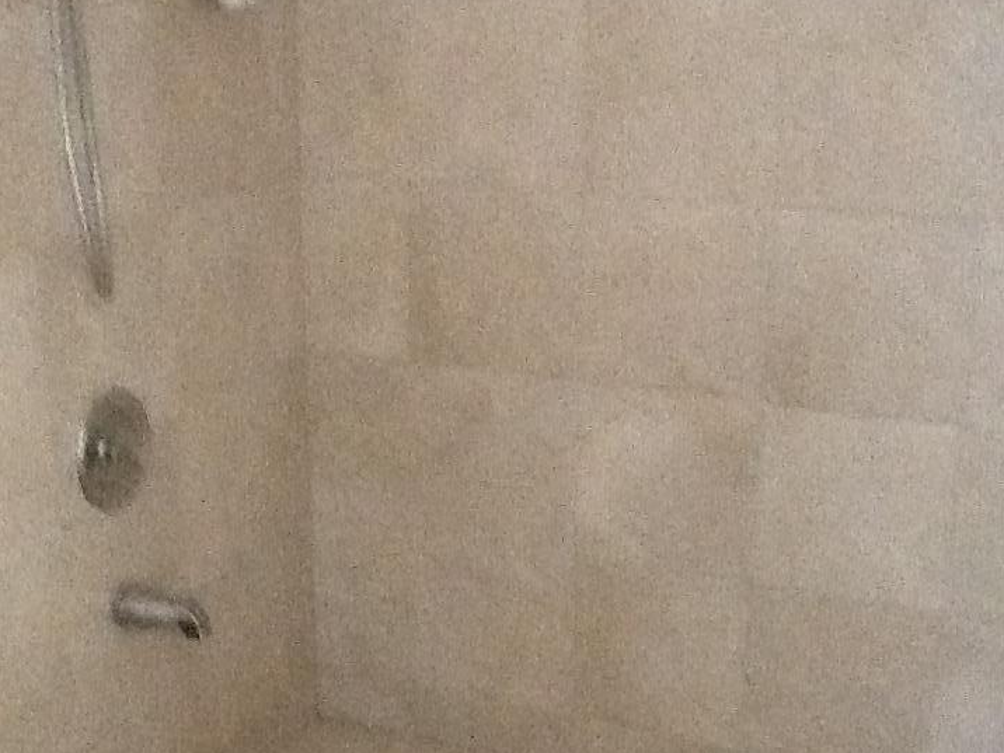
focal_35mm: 59
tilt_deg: -21.1
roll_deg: -0.3
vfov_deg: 24.7
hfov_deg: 32.7
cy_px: 501
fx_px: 1711
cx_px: 502
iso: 640
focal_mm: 2.03
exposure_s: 1/15
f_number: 2.4
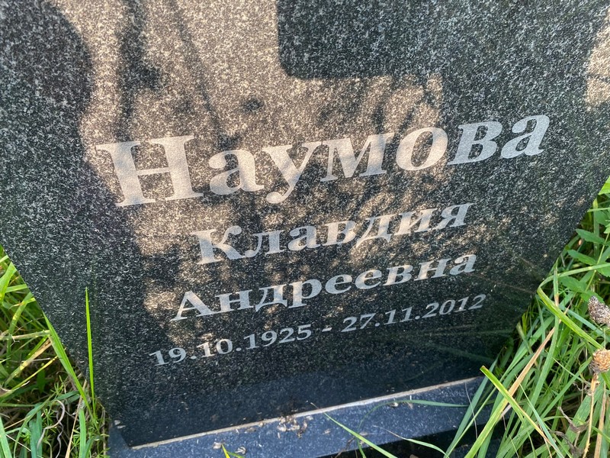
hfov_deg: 67.3
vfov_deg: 53.1
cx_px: 305
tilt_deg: -46.6
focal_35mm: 26
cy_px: 229
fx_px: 458
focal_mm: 4.25
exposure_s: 1/121
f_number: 1.8
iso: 50
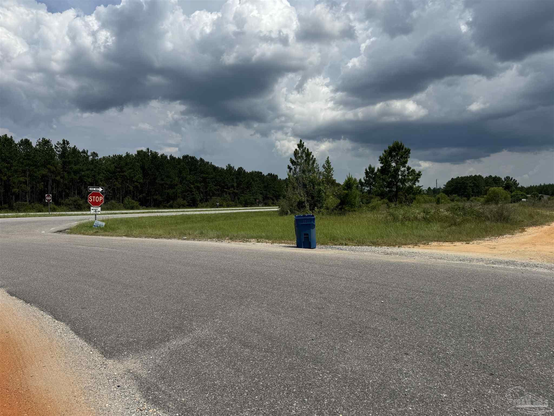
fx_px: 384
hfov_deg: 71.6
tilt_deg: -2.3
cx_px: 277
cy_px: 208
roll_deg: +0.4
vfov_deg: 56.8
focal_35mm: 24
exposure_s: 1/10417
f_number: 1.78
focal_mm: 6.76
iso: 80
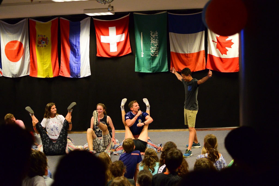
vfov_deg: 25.8
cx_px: 140
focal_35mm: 52
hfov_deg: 37.8
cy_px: 93
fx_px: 407
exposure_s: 1/250
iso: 3200
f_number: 1.8
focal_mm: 35
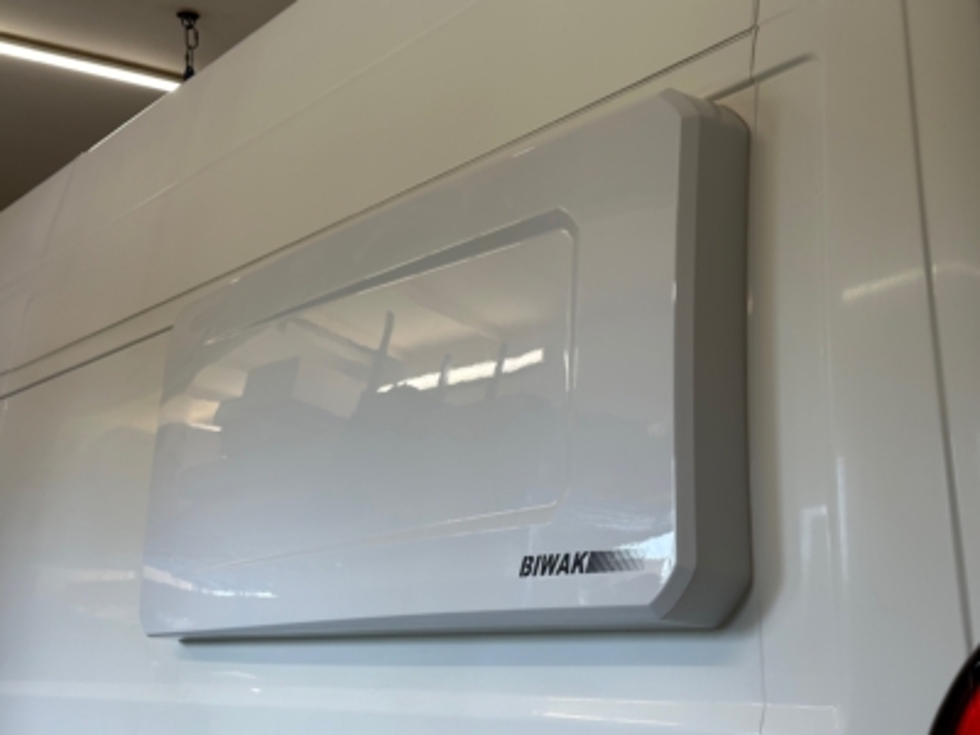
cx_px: 490
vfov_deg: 30.3
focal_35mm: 48
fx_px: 1359
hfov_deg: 39.7
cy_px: 368
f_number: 1.78
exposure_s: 1/100
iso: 50
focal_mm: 6.86
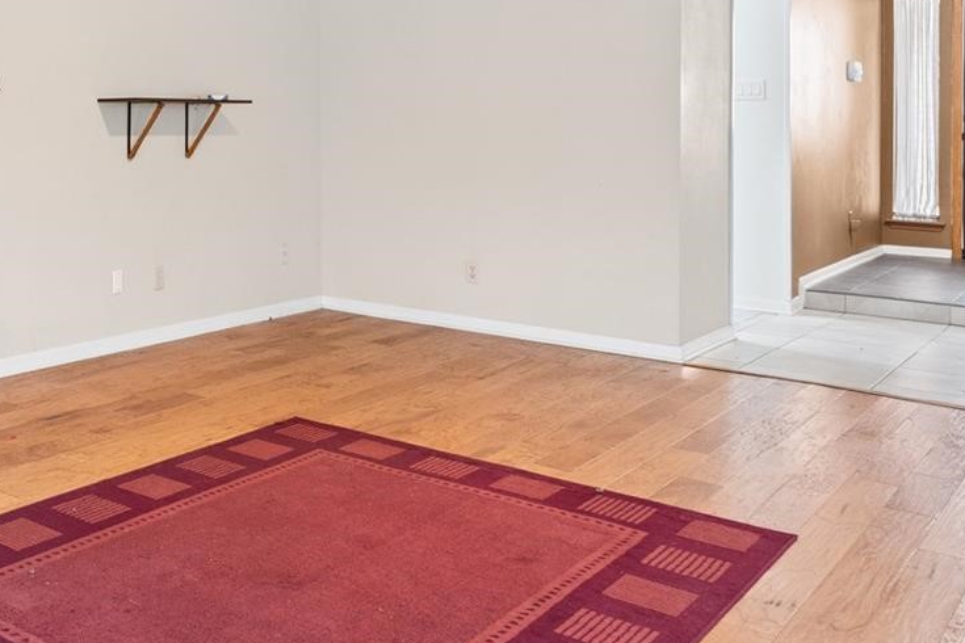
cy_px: 77
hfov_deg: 43.6
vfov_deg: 32.7
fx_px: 1045
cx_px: 37
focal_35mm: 39
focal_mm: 14
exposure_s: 1.6
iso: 320
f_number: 8
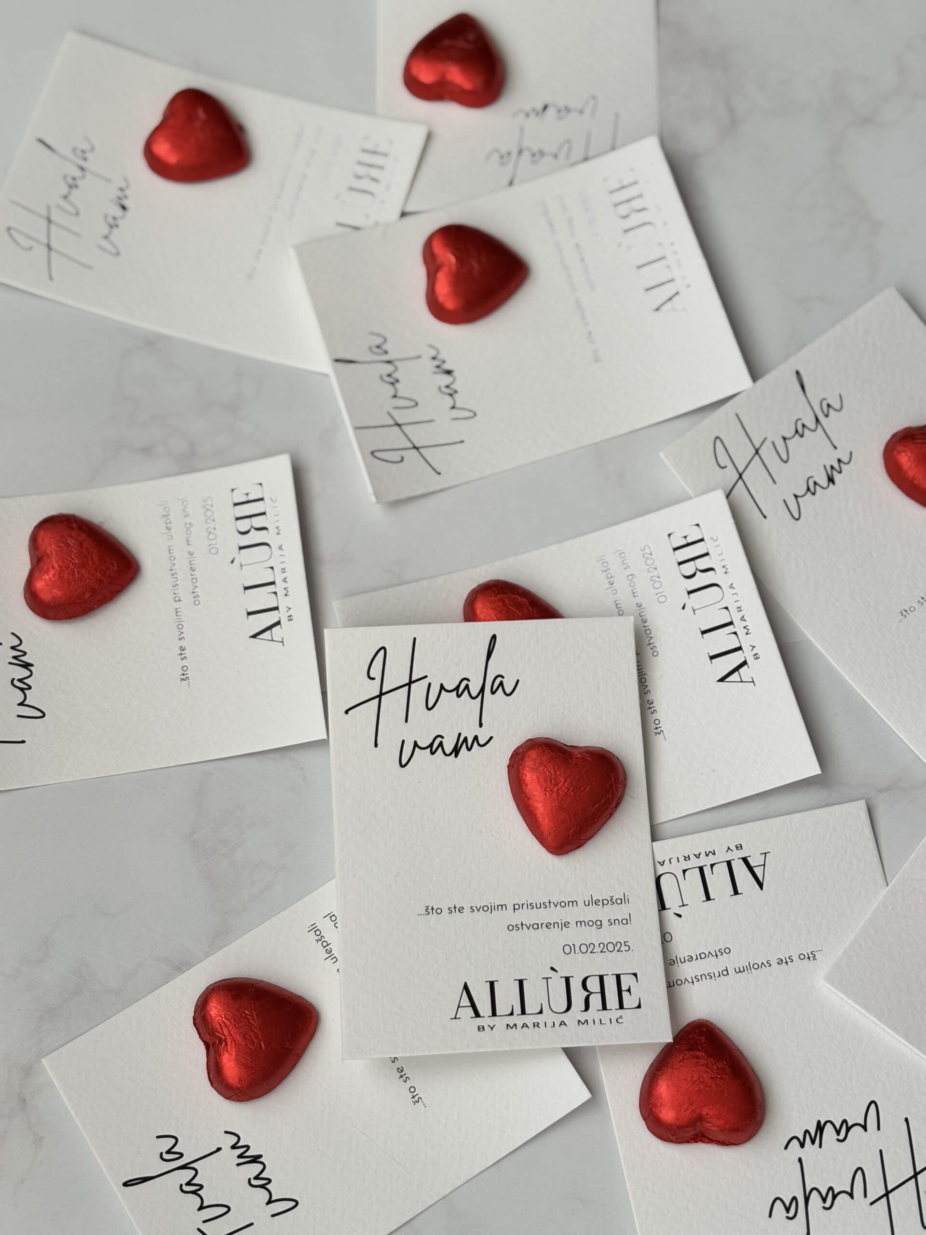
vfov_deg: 36.8
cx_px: 463
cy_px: 618
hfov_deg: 28.0
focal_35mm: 52
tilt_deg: -73.2
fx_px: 1855
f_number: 1.6
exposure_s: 1/716
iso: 32
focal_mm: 5.96
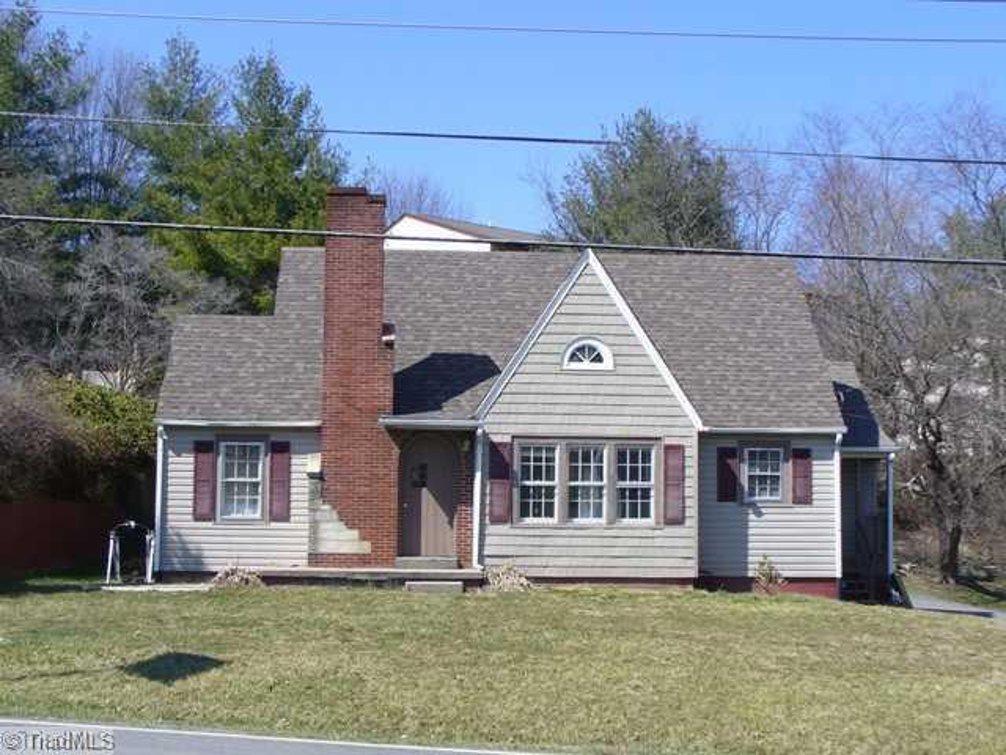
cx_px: 503
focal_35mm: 54
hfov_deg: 35.5
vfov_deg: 27.0
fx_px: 1569
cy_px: 378
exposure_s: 1/200
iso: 80
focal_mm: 8.9
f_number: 6.2
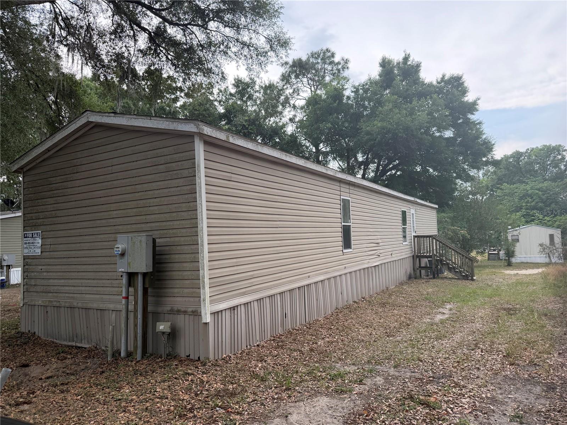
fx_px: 393
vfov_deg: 56.8
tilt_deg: +3.2
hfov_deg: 71.6
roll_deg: +2.5
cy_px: 212
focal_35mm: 24
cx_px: 284
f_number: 1.78
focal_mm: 6.76
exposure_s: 1/643
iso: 100
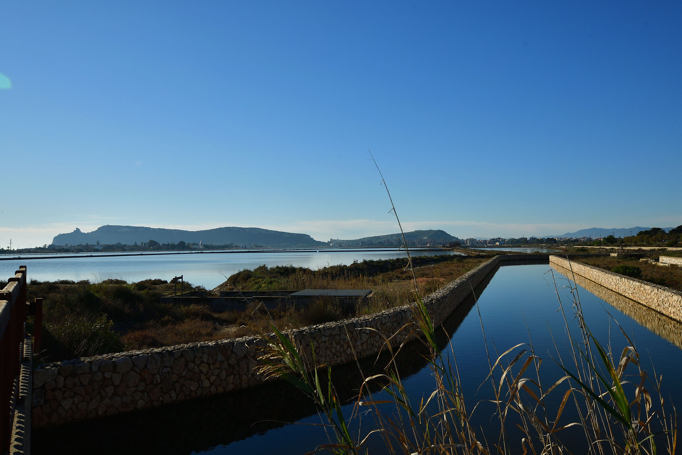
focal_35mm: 30
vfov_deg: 43.6
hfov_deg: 61.9
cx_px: 341
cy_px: 228
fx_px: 568
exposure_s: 1/400
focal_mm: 20
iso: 100
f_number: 11
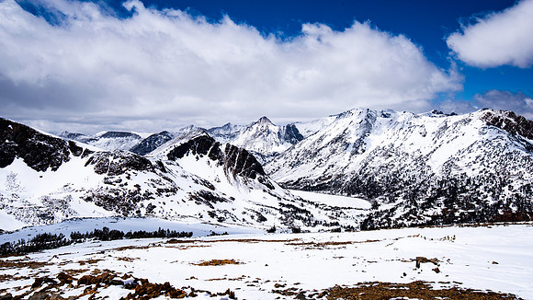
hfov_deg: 61.9
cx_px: 266
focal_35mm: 31
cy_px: 122
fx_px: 444
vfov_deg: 37.1
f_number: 11
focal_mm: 30
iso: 100
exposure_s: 1/400
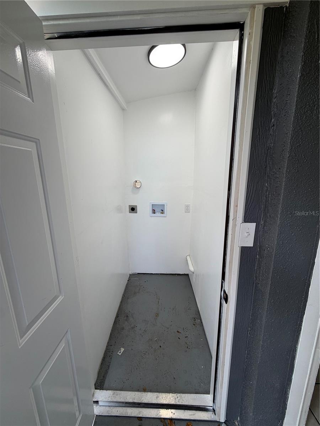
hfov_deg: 85.7
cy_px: 213
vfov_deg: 102.1
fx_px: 173
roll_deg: +0.7
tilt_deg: -12.5
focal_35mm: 14
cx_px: 160
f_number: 2.2
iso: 32
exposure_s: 1/120
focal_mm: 2.22
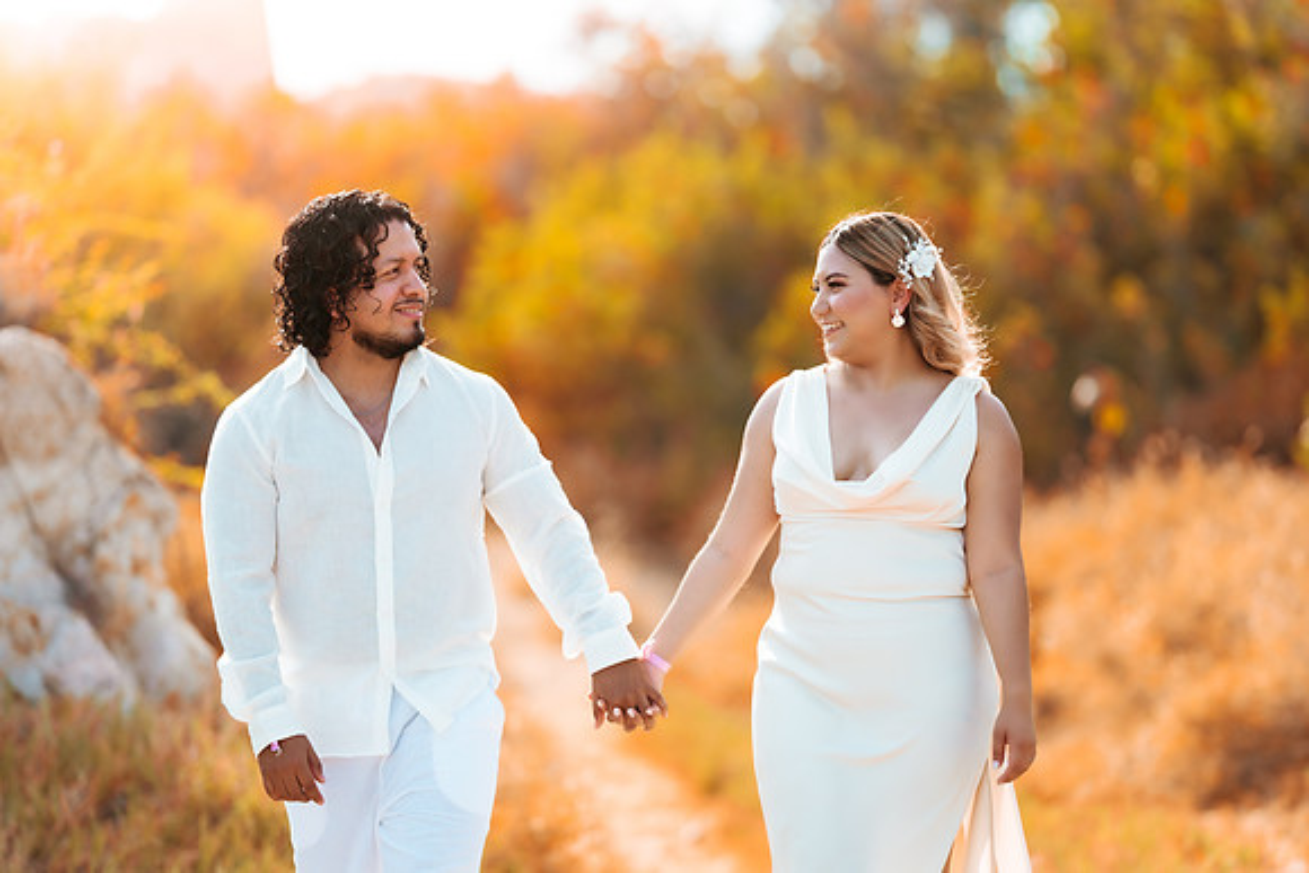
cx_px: 654
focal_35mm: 135
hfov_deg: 15.2
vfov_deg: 10.2
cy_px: 436
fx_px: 4910
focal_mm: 135
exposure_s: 1/1250
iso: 100
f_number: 1.8
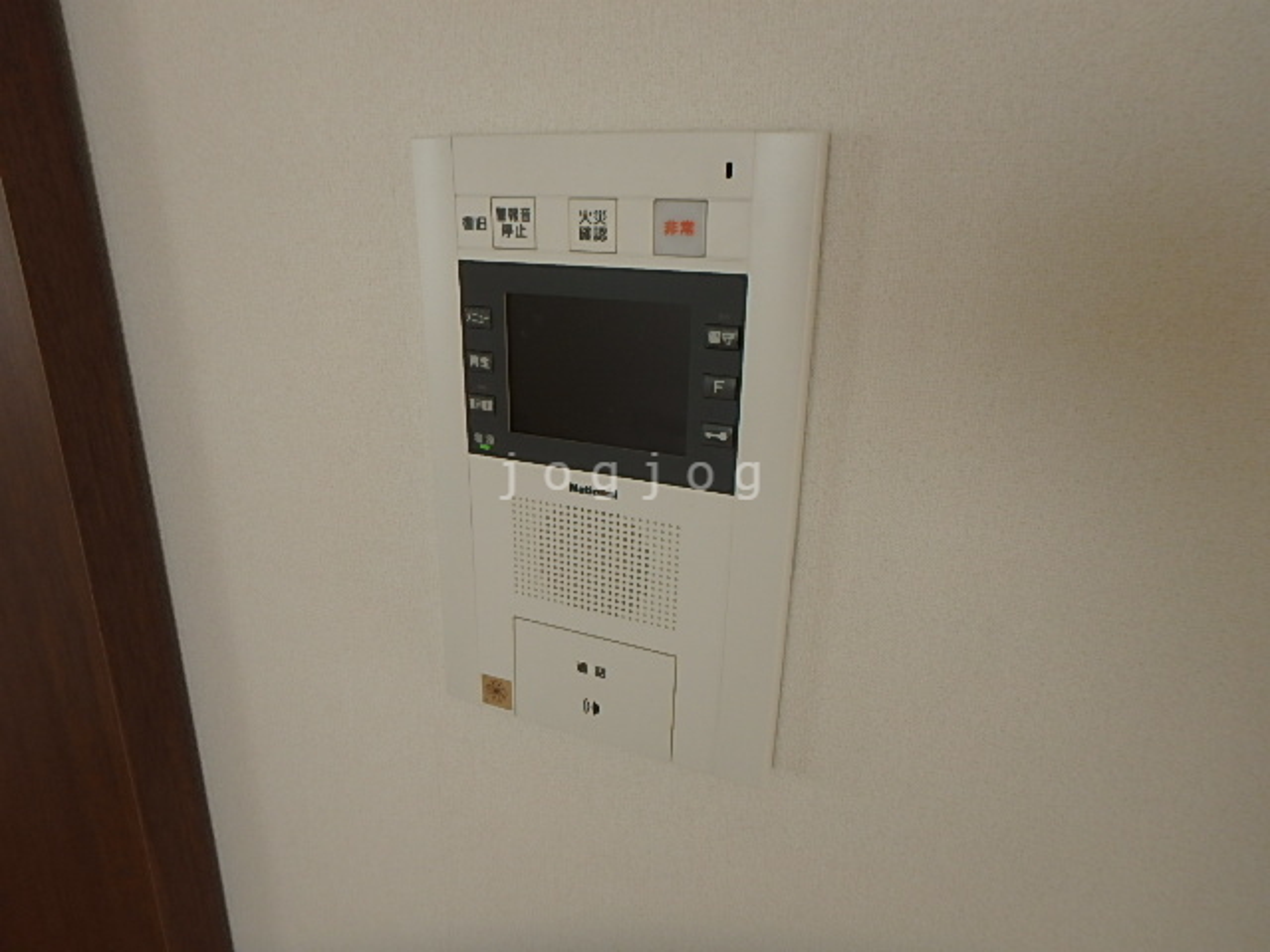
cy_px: 476
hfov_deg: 79.0
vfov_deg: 63.4
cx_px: 635
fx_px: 770
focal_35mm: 21
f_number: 3.5
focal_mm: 3.7
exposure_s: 1/60
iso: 200
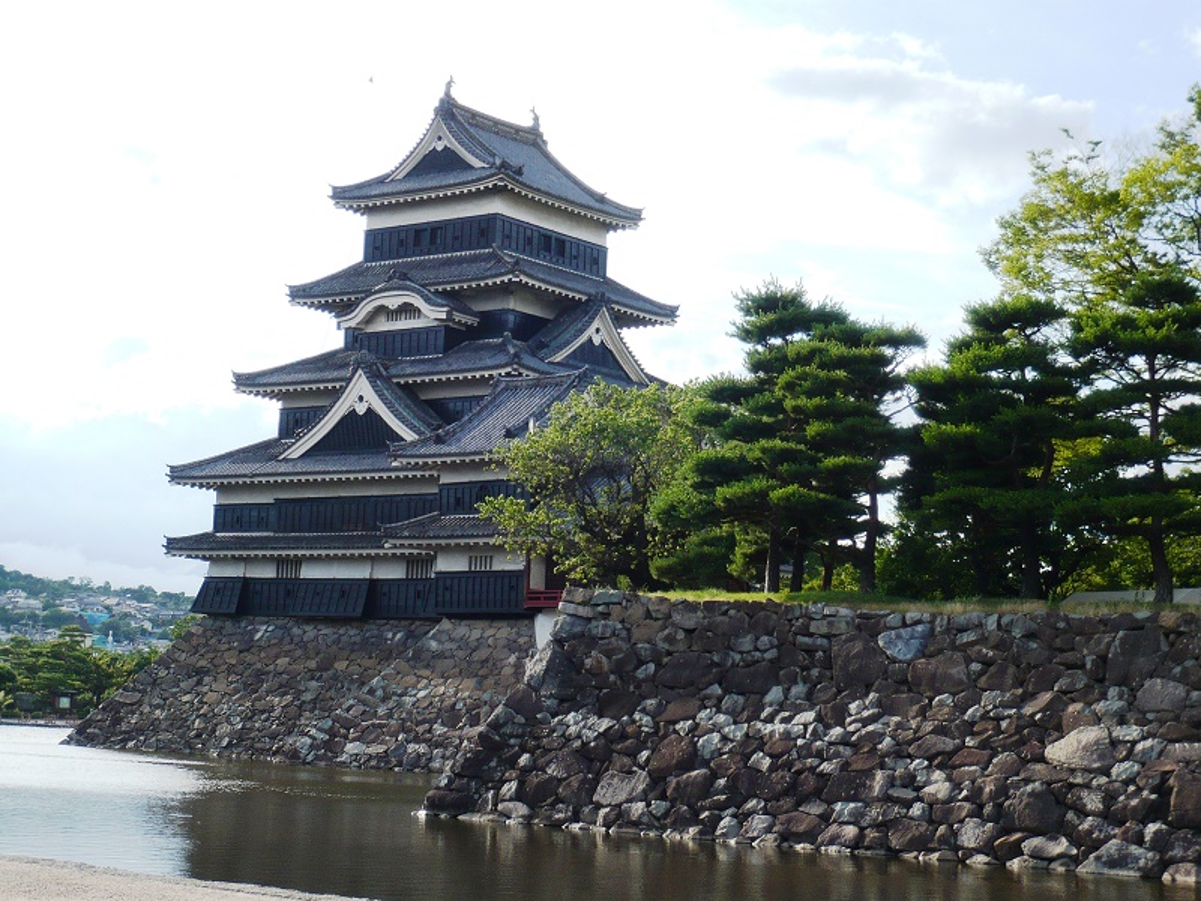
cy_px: 450
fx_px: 2325
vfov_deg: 21.9
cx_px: 600
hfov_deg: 29.0
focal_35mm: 67
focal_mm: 11.1
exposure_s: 1/320
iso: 100
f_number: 4.5
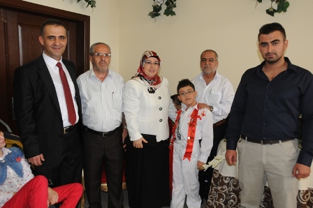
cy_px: 104
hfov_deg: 57.3
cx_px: 156
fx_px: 287
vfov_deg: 39.9
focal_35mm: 33
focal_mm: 22
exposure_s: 1/60
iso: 1000
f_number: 5
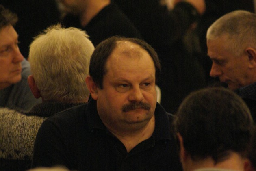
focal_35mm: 500
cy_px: 82
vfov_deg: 2.8
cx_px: 139
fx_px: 3558
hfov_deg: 4.1
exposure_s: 1/25
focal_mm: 300
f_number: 6.3
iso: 1600
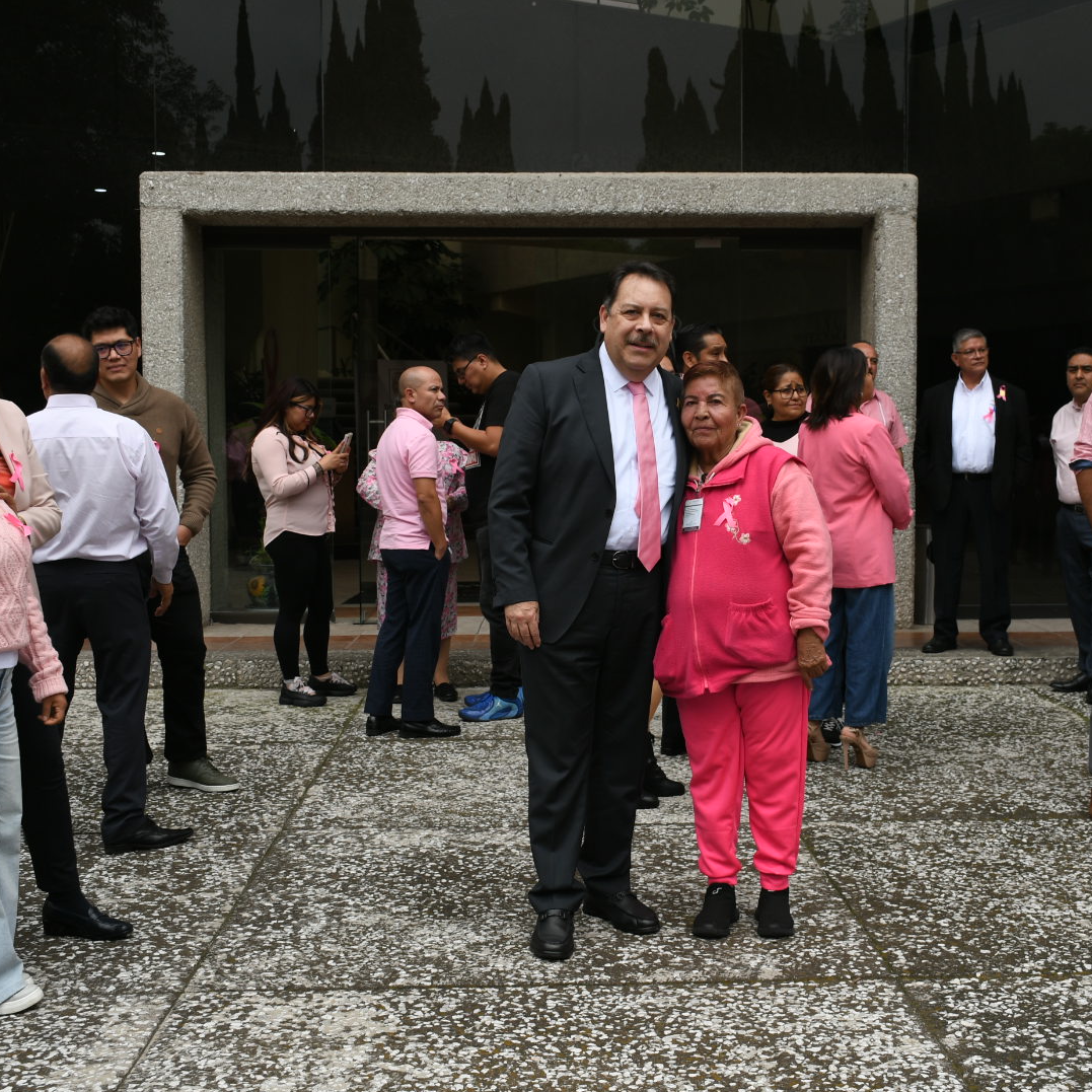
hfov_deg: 36.7
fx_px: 1642
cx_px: 638
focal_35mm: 46
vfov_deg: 36.8
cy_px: 547
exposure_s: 1/160
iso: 160
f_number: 6.3
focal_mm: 24
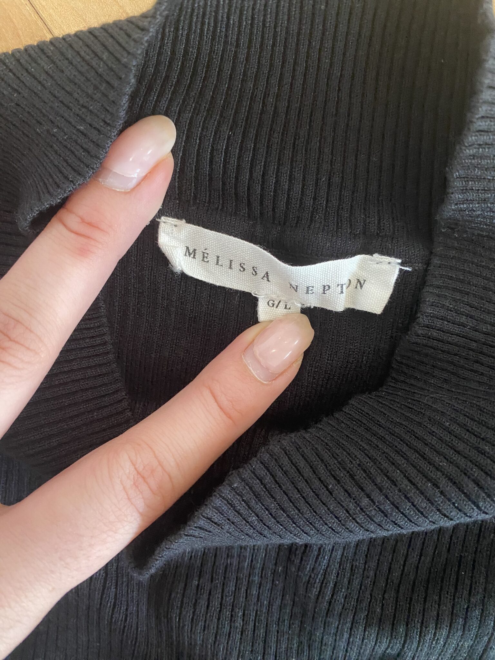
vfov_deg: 67.3
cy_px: 330
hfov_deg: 53.1
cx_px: 248
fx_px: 496
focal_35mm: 26
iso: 400
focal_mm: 4.25
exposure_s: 1/40
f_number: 1.8
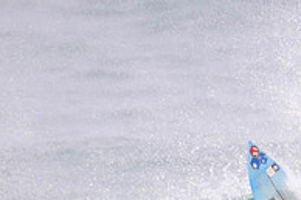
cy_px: 274
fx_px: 20007
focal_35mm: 2395
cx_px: 410
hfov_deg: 0.9
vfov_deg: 0.6
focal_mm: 800
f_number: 11
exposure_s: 1/2000
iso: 1800
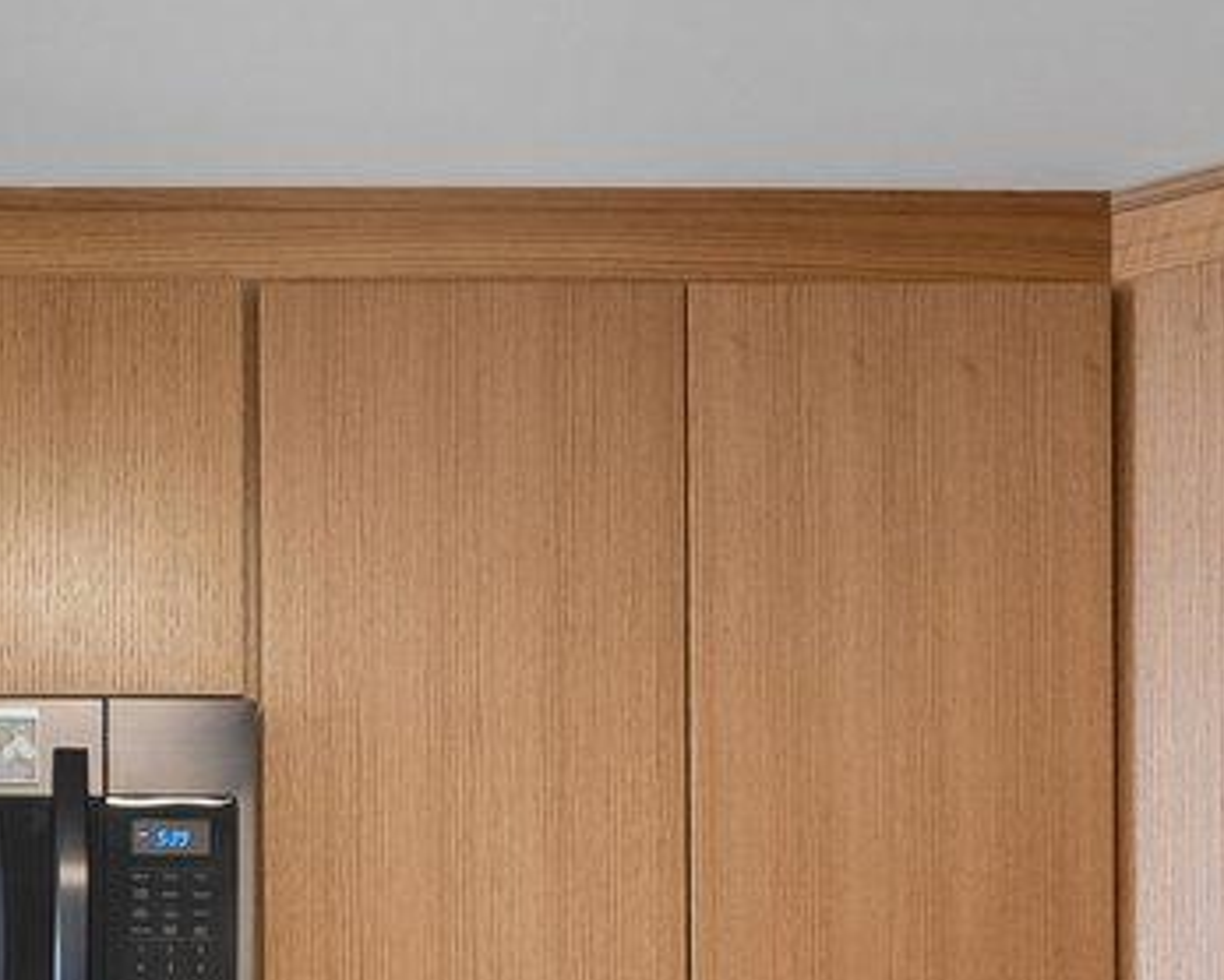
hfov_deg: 22.1
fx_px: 3008
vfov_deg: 17.3
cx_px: -4
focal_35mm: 83
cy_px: 1299
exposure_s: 1/5
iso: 250
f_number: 8
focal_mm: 10
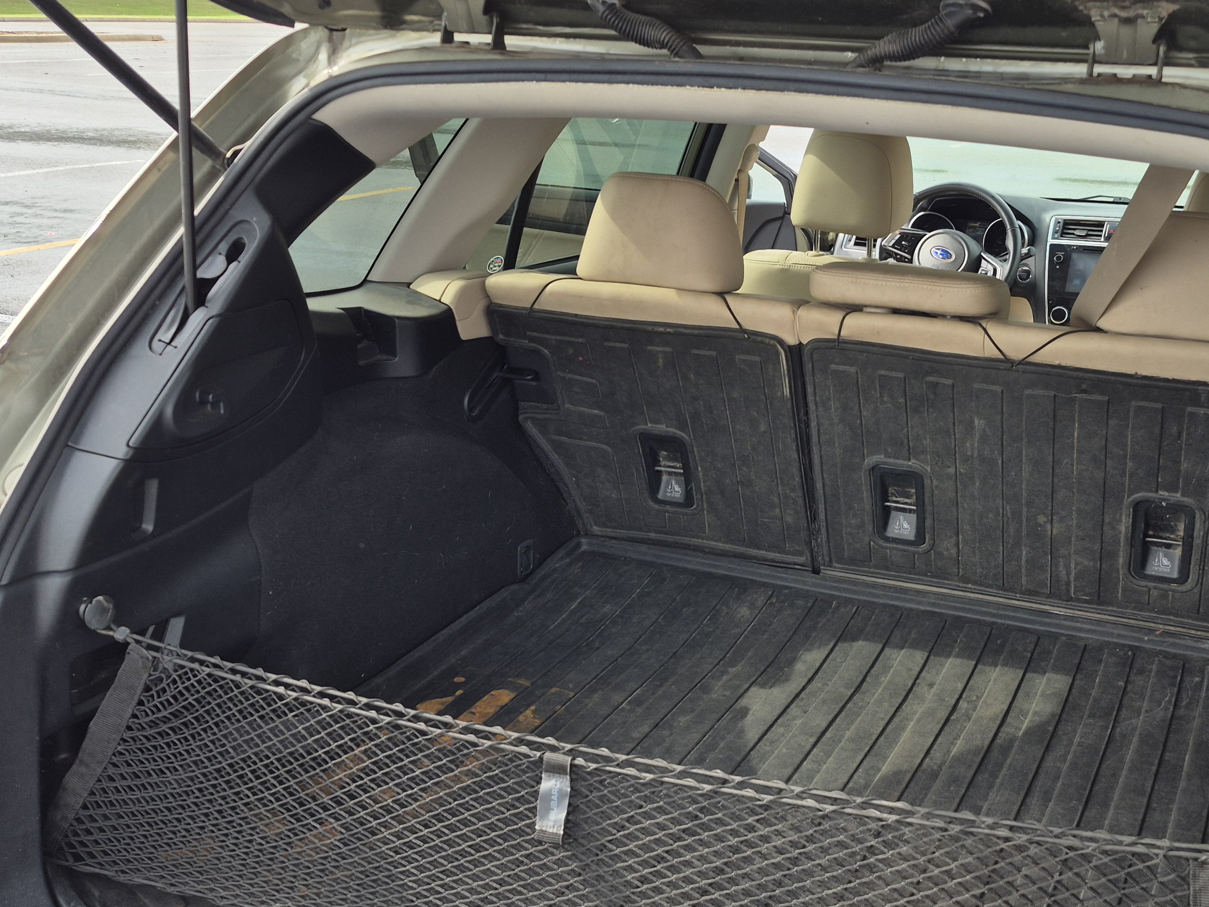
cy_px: 518
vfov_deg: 35.9
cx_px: 787
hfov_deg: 46.2
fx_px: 1397
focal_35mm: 40
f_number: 1.8
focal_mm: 5.4
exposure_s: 1/436
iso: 25
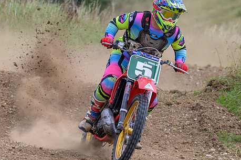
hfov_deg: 5.9
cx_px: 112
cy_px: 104
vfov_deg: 4.0
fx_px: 2320
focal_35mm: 347
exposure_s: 1/400
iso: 64
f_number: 4.5
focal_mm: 145
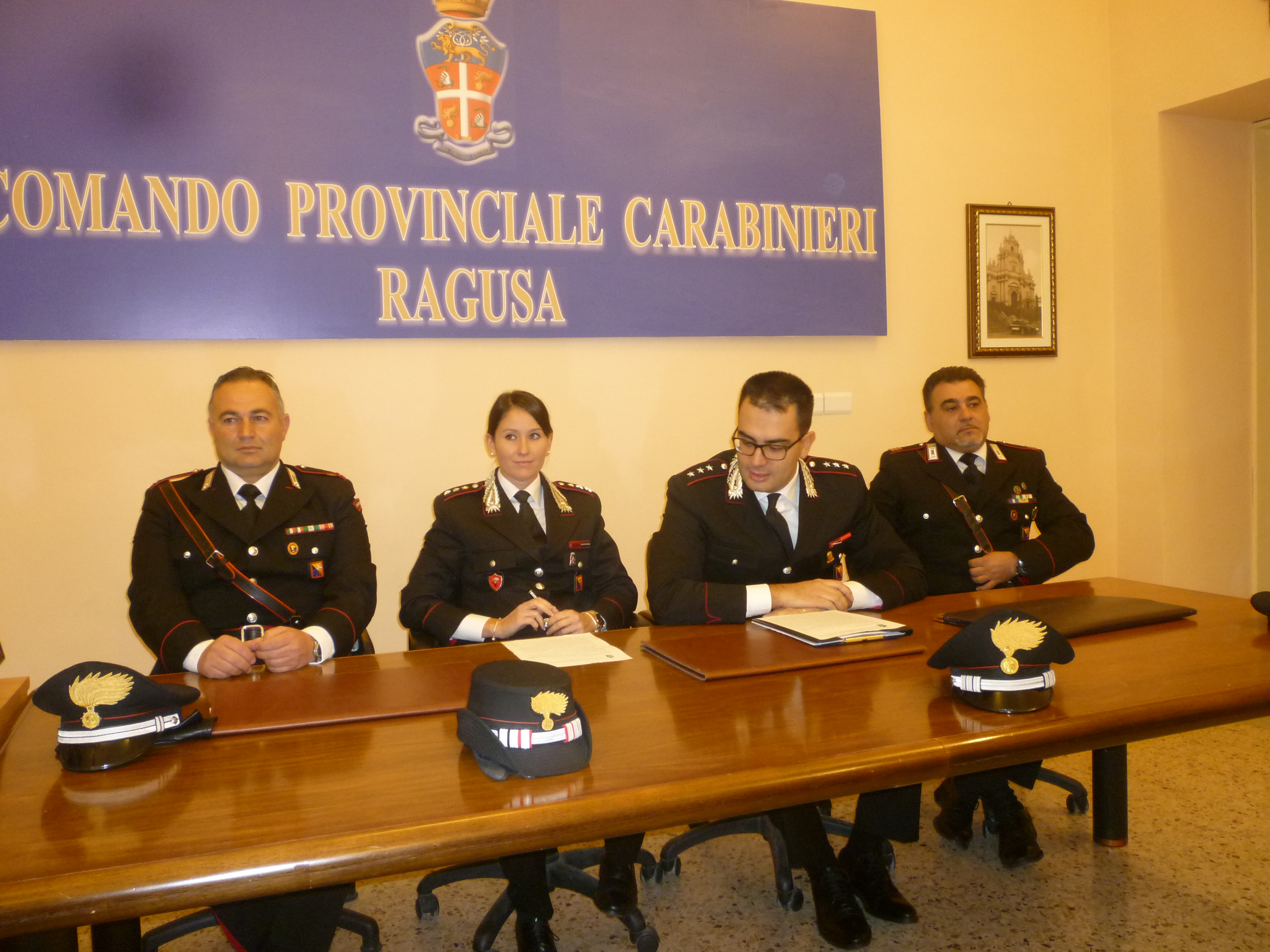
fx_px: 1064
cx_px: 635
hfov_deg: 61.7
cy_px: 476
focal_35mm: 29
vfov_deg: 48.2
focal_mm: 5.2
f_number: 3.3
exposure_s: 1/30
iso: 250
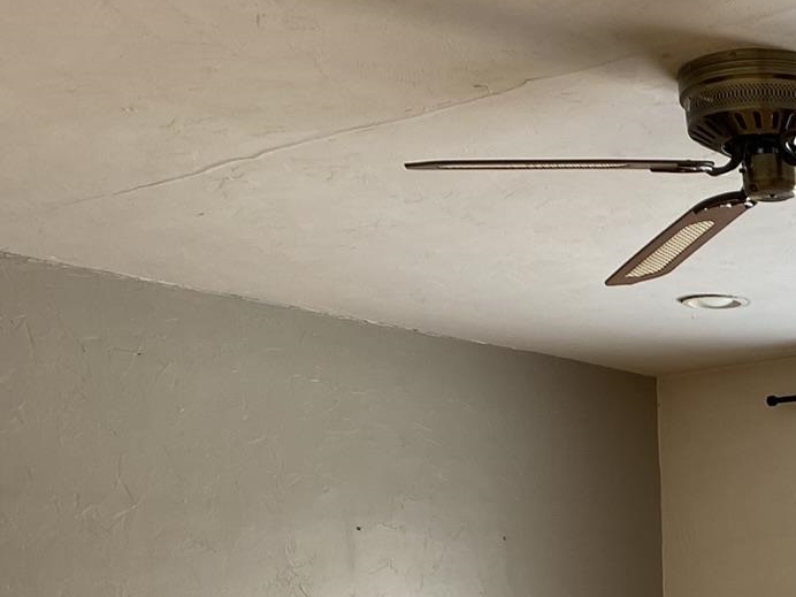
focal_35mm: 77
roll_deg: +1.0
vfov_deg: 17.7
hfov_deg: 22.7
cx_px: 1031
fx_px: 1771
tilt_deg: -5.1
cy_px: 816
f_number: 1.8
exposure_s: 1/122
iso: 80
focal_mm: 4.25
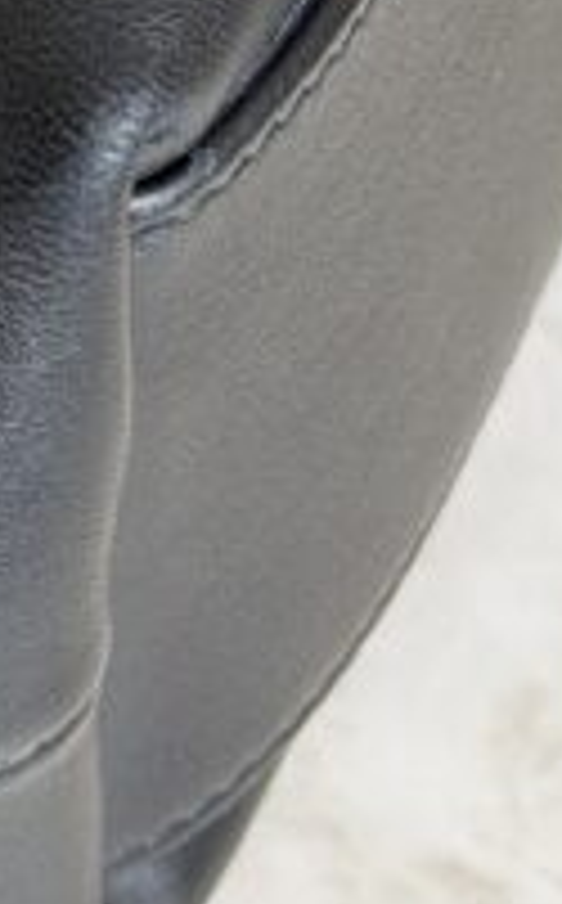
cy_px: -211
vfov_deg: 10.2
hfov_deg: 6.4
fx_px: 4993
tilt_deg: -50.3
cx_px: -261
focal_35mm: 203
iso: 100
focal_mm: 6.76
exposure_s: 1/120
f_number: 1.78
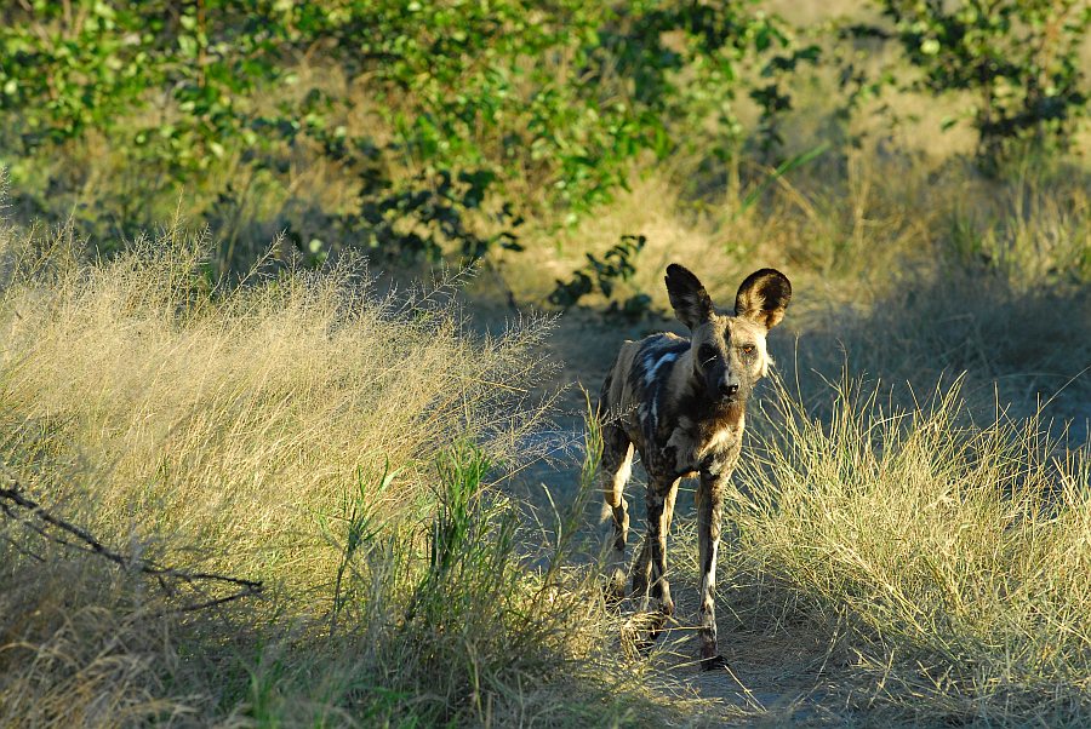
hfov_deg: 6.9
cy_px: 364
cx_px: 546
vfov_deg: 4.6
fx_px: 9100
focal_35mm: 300
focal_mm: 200
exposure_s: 1/250
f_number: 7.1
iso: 400
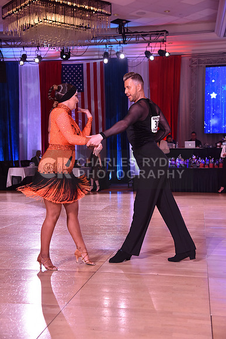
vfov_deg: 39.6
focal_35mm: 50
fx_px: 471
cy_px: 170
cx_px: 113
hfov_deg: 27.0
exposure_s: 1/250
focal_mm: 50
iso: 1250
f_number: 4.5
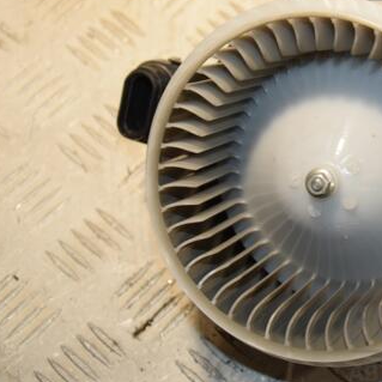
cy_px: 164
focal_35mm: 115
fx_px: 1436
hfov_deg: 15.0
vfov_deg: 15.1
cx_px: 326
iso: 800
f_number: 6.3
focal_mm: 48
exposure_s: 1/200
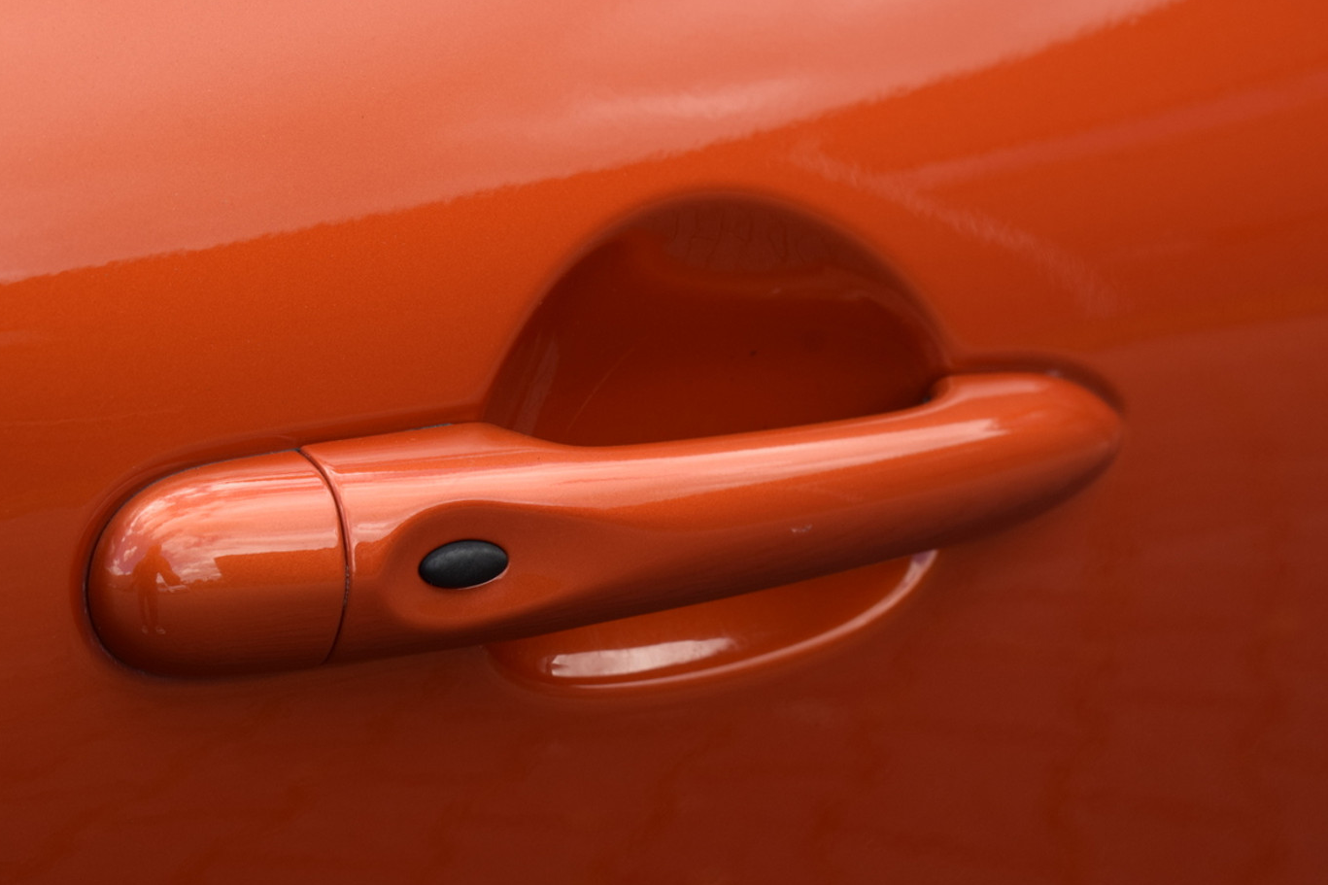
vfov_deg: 16.2
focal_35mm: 85
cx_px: 650
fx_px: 3117
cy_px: 447
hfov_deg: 24.1
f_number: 8
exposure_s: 1/250
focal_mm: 55
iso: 400
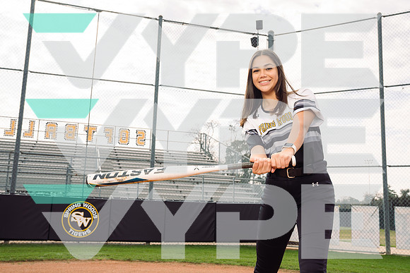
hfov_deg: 50.7
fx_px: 433
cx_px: 205
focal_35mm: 38
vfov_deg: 35.1
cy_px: 136
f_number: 8
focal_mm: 38
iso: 125
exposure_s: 1/200
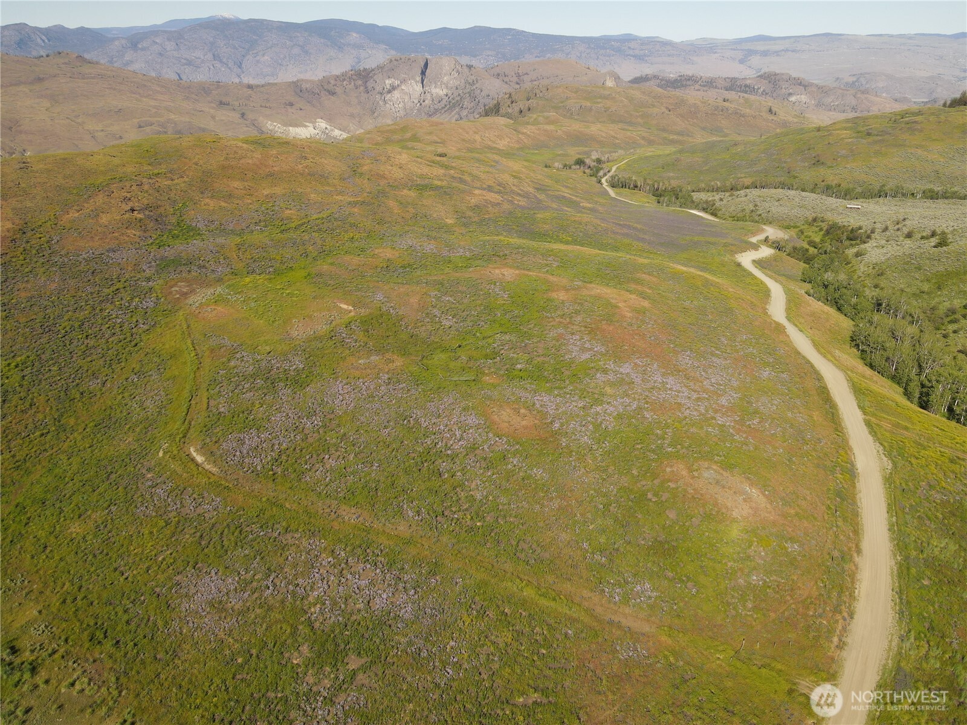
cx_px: 484
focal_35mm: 24
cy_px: 362
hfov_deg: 71.6
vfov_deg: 56.8
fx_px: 670
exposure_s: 1/500
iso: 100
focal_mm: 4.5
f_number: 2.8
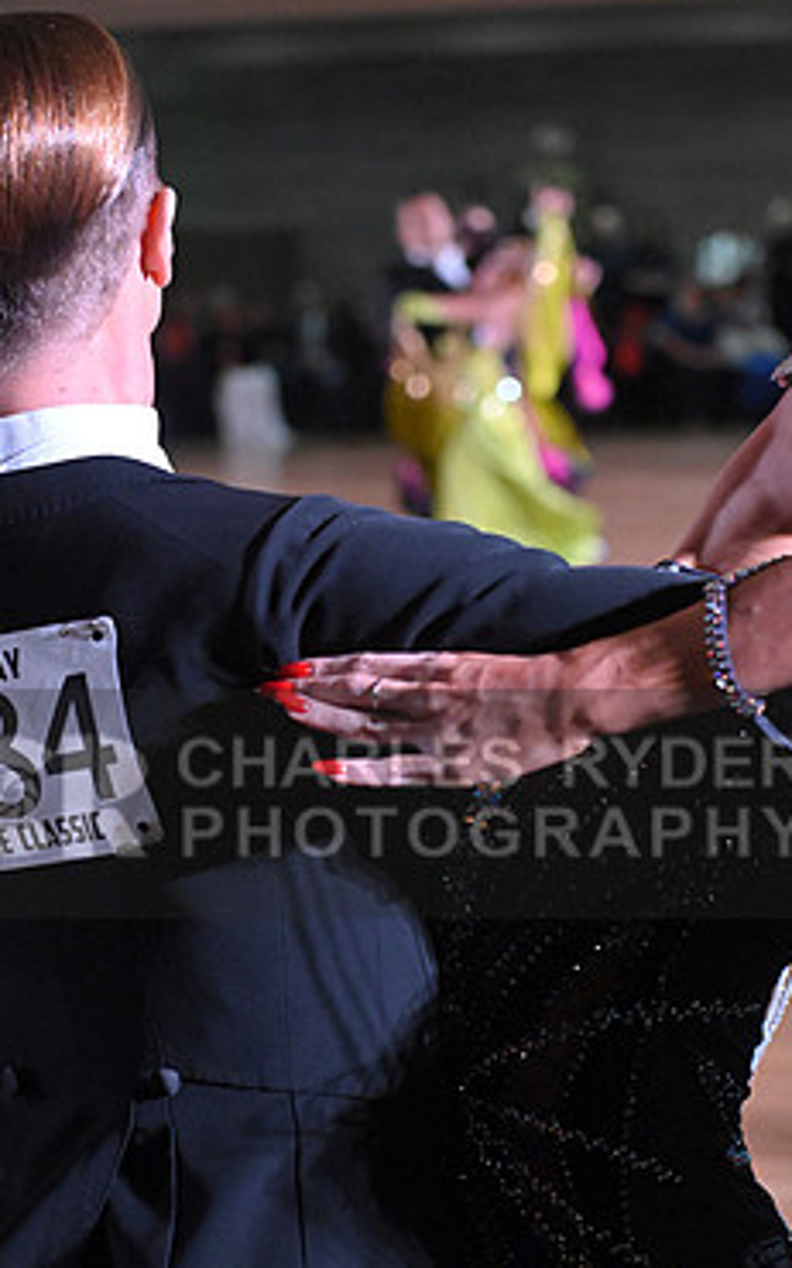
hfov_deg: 11.7
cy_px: 805
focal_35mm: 112
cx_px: 389
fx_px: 3871
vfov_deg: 18.6
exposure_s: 1/400
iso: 5000
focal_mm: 70
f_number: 4
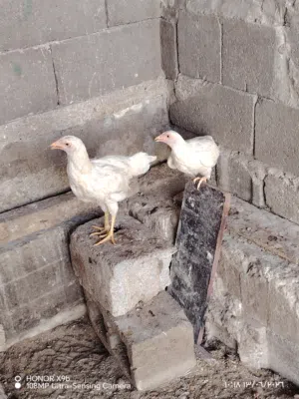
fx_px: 530
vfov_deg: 41.2
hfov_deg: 31.5
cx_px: 150
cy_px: 200
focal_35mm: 46
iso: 534
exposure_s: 1/50
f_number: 1.75
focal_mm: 5.25
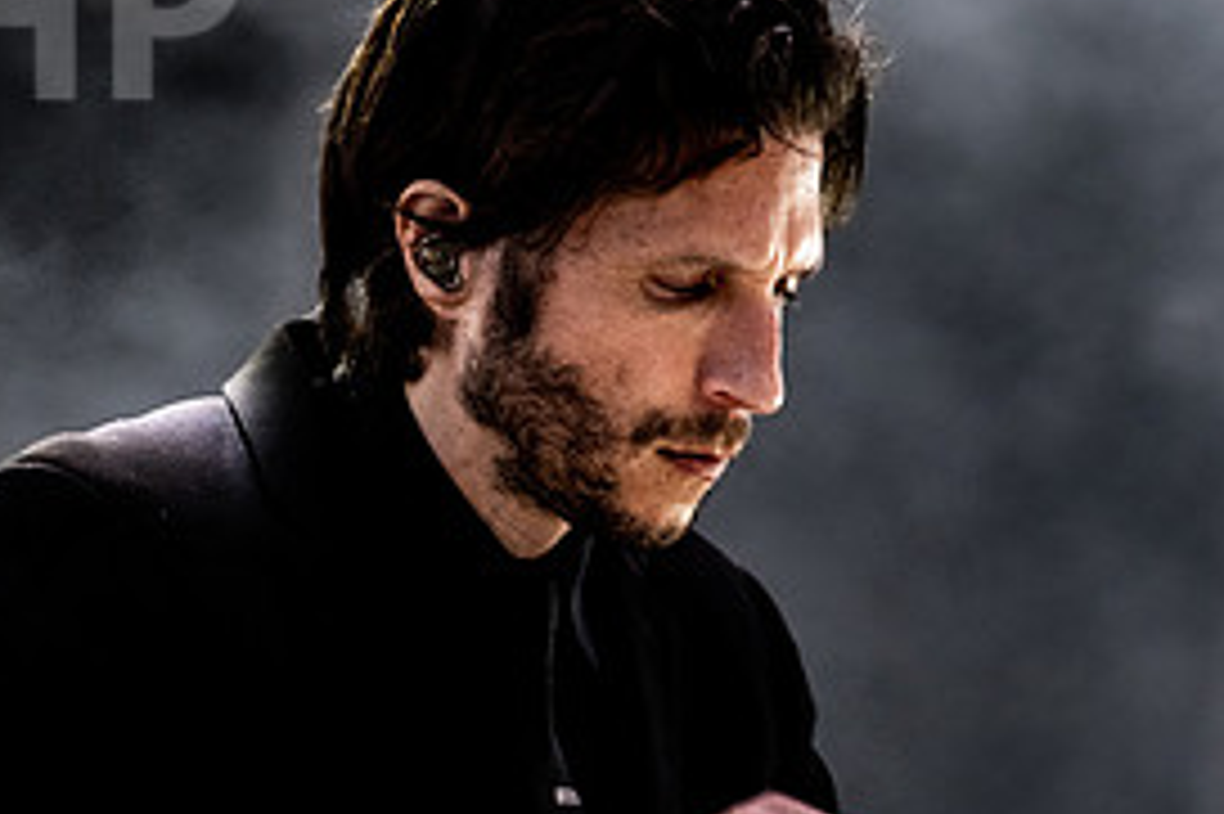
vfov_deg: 2.3
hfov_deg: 3.5
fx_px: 20149
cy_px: 547
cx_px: 714
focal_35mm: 593
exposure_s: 1/80
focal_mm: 200
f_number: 2.8
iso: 2000
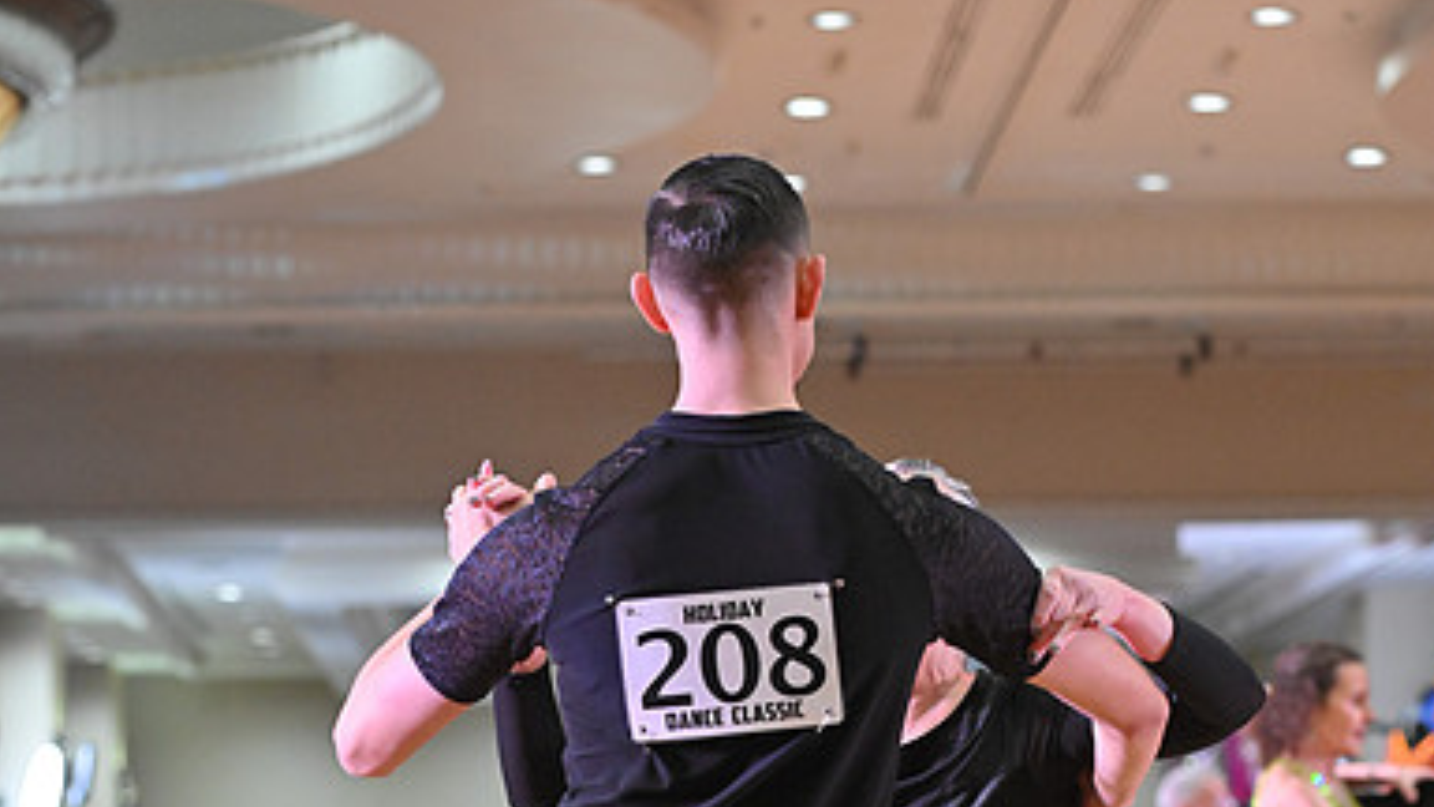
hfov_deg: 12.4
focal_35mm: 174
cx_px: 719
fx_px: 6616
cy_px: 1065
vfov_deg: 6.9
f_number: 5
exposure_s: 1/320
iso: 4500
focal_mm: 110
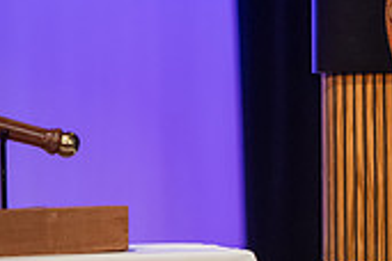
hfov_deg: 3.8
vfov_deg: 2.5
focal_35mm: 542
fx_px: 5901
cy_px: -127
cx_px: 646
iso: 4000
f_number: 3.2
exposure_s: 1/200
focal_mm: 160
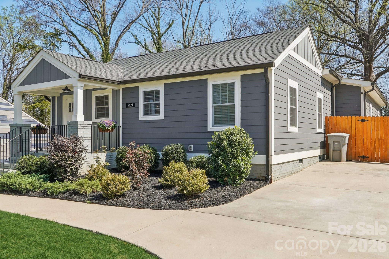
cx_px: 194
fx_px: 324
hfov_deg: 61.9
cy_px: 130
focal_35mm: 30
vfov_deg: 43.6
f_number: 8
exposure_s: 1/90
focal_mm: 20
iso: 100
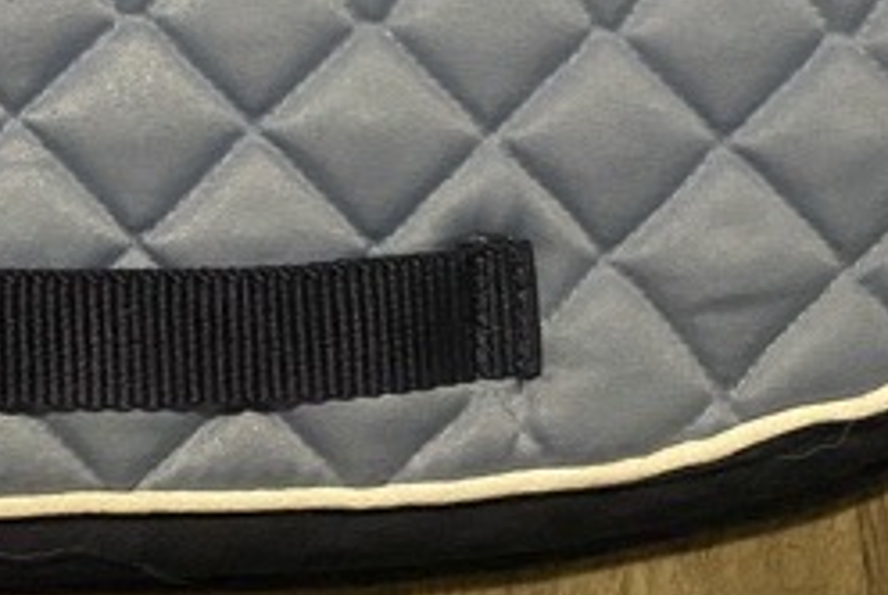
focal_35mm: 98
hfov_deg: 19.5
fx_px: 2420
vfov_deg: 12.8
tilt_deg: -78.9
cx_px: -183
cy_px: -457
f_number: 1.8
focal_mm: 4.25
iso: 800
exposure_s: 1/30
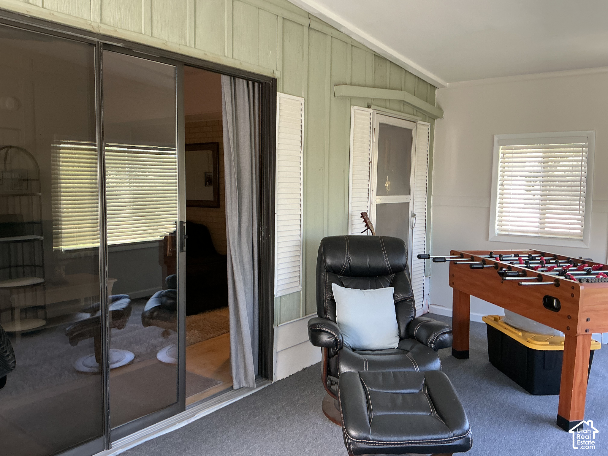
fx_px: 509
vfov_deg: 48.2
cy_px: 228
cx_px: 304
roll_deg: -0.9
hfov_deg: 61.7
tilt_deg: -6.3
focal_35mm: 29
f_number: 1.8
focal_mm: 3
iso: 100
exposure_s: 1/60
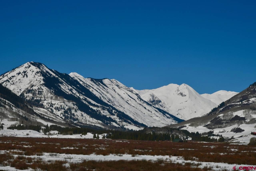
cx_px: 128
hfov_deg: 19.5
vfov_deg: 13.0
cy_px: 86
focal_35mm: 105
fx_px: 747
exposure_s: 1/640
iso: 100
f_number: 13
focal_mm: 70
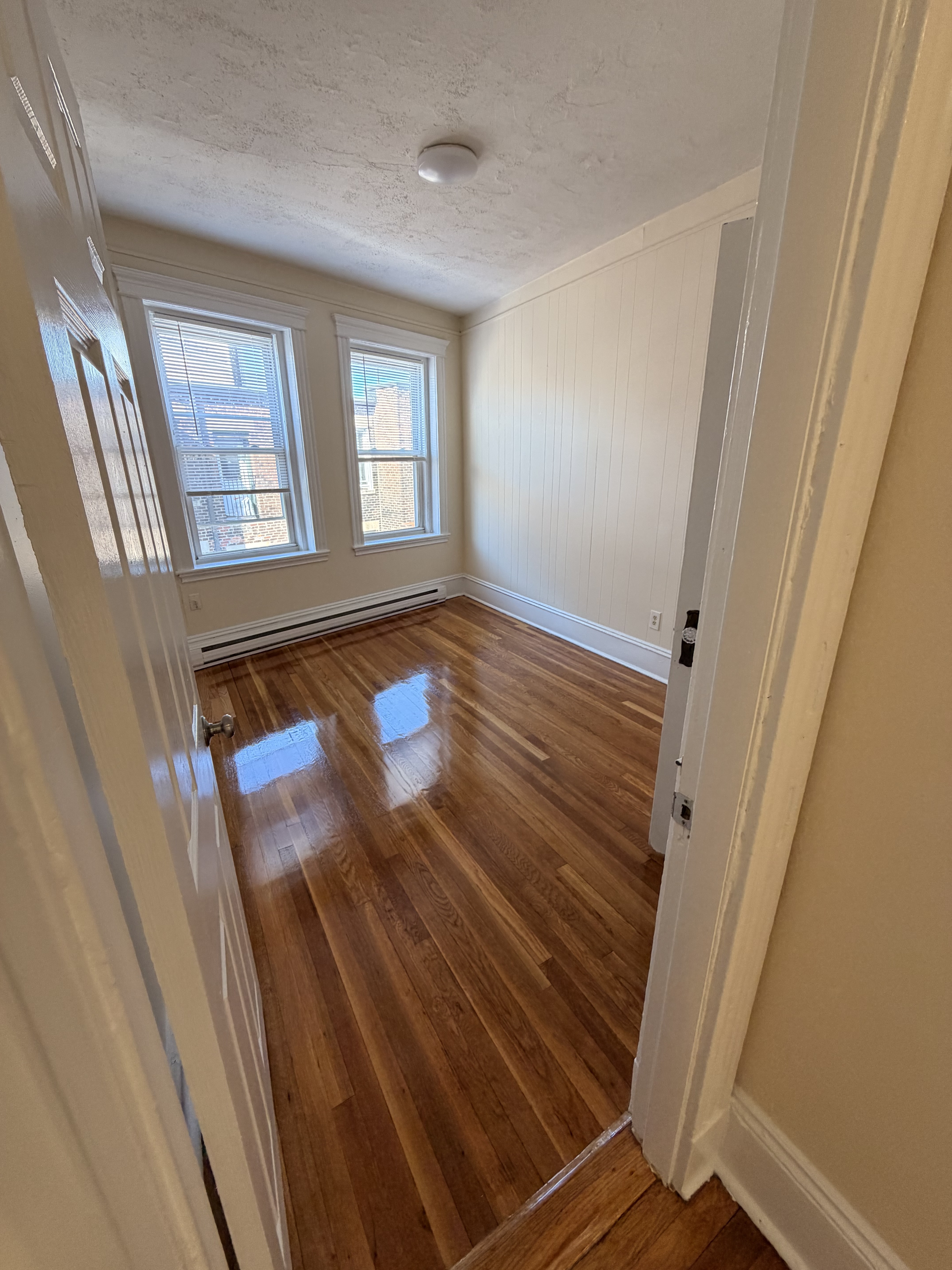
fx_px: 513
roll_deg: +0.4
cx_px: 476
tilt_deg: -19.0
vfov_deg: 102.1
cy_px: 635
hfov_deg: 85.7
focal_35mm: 14
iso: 200
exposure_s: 1/120
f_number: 2.2
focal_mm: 2.22
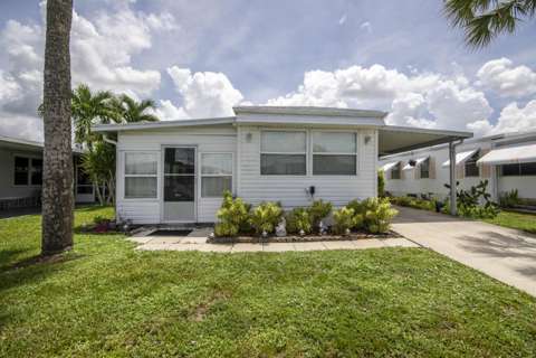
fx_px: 223
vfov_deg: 77.3
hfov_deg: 100.4
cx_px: 268
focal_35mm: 15
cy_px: 179
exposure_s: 1/640
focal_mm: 10
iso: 100
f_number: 8
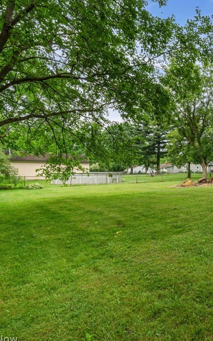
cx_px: 230
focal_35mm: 25
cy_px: 173
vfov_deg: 72.5
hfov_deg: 40.5
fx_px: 232
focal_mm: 16
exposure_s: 1/200
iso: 250
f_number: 9
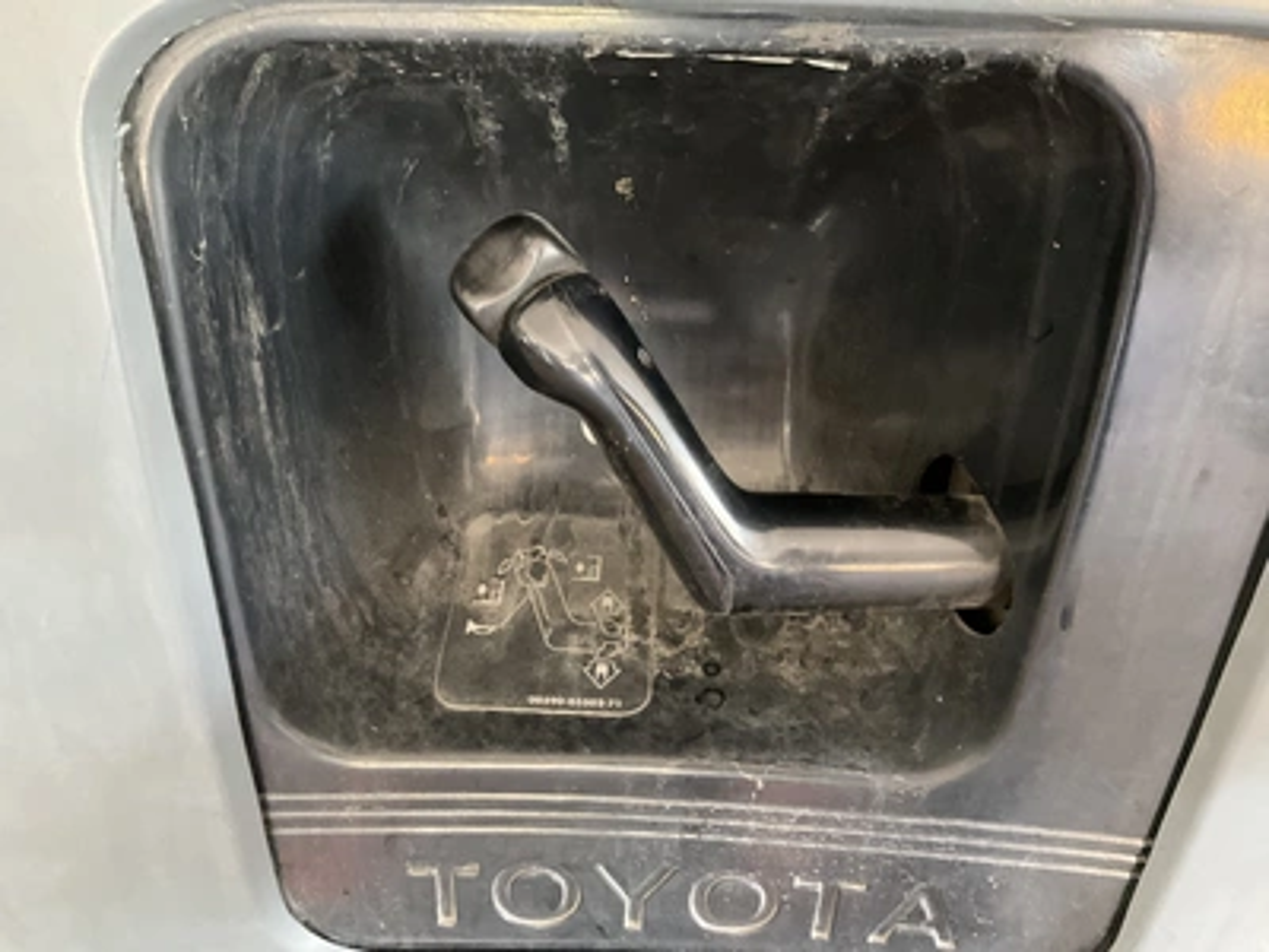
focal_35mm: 29
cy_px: 476
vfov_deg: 48.2
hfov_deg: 61.7
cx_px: 634
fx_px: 1063
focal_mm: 3
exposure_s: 1/30
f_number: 1.8
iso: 400
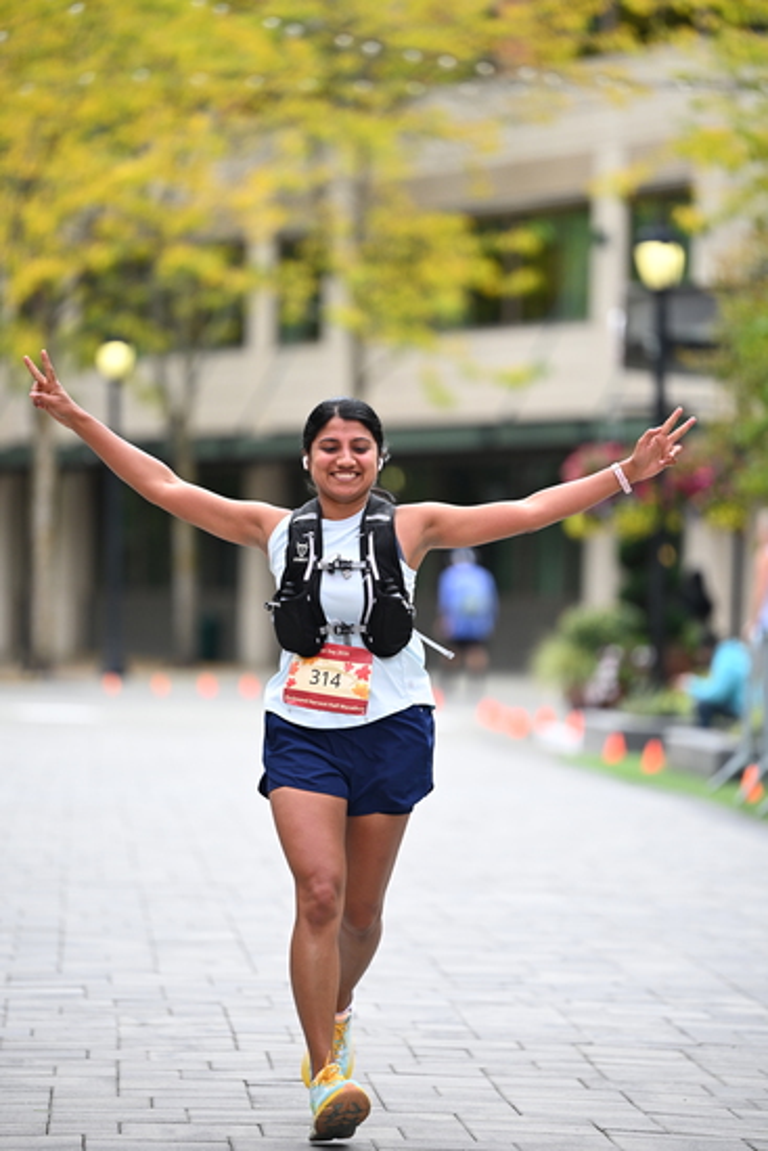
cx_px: 384
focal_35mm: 175
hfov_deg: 7.9
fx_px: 5596
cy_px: 576
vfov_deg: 11.7
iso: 640
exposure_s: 1/2000
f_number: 2.8
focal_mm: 175
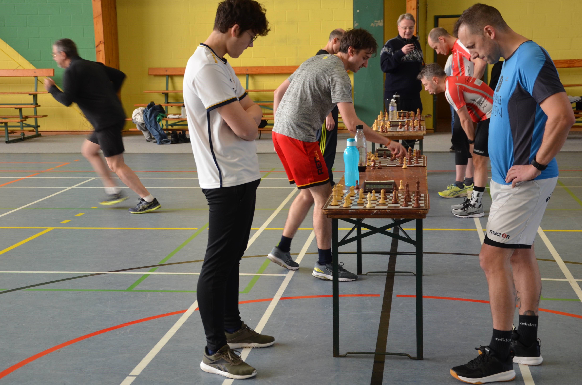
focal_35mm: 57
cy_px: 185
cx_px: 278
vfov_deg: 23.7
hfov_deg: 35.1
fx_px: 920
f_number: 4.2
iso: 500
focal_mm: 34
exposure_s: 1/60
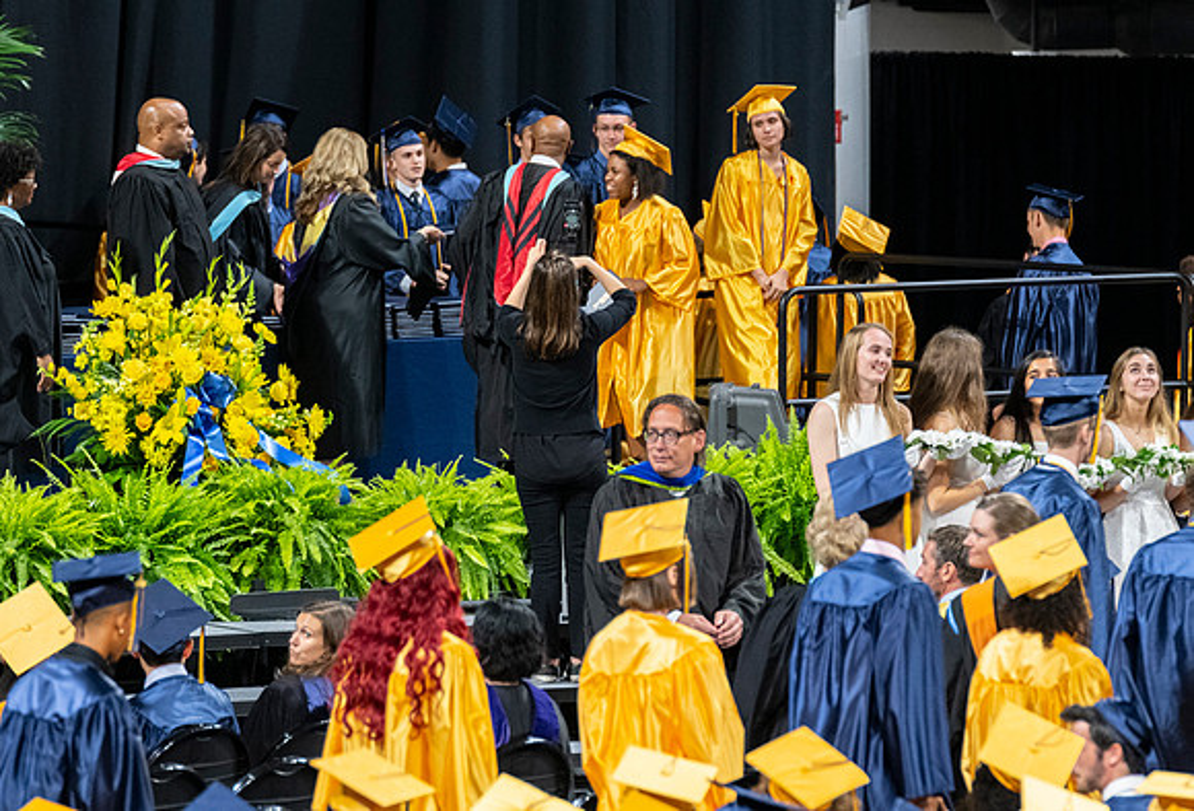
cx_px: 679
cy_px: 384
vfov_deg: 4.9
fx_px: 9442
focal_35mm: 283
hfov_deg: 7.2
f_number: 4
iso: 2000
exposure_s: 1/200
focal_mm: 190
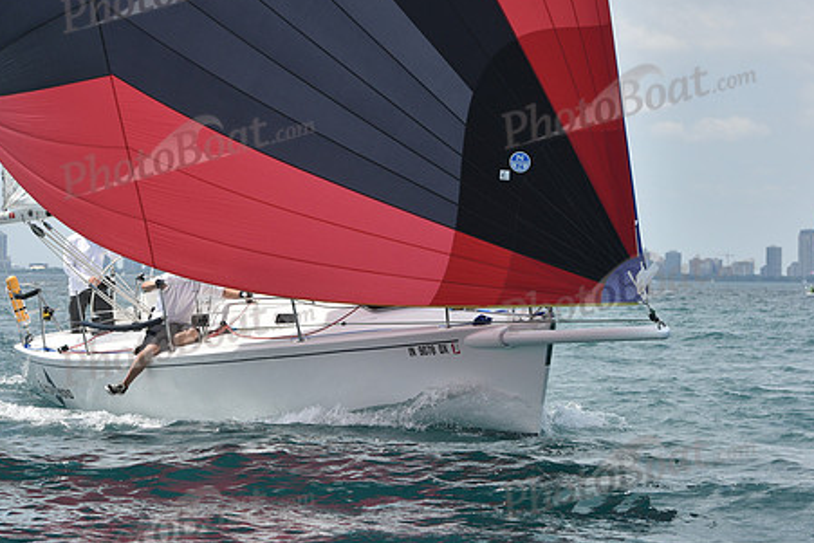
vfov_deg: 10.2
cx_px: 410
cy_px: 221
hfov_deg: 15.2
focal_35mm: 135
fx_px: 3053
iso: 250
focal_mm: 105
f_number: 7.1
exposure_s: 1/1250
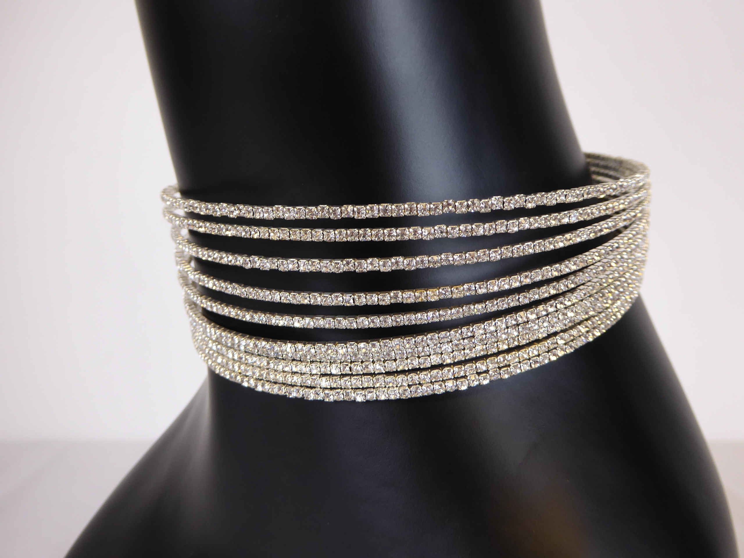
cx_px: 372
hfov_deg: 61.7
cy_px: 279
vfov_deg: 48.2
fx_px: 623
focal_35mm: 29
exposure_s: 1/60
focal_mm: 5
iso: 160
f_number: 3.5
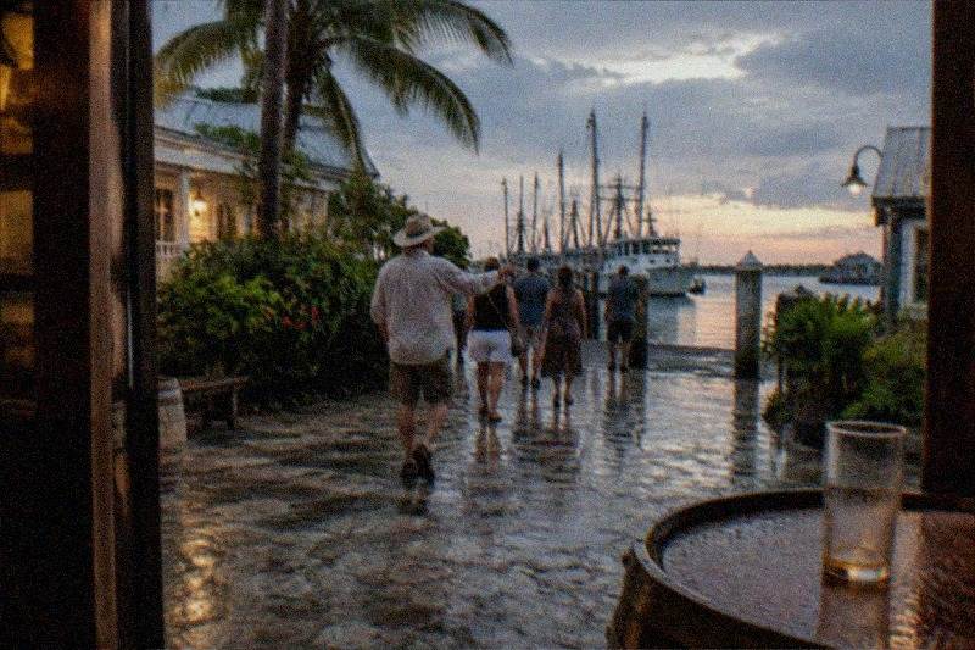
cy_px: 325
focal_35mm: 35
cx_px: 488
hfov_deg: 54.4
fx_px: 948
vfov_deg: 37.8
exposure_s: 1/160
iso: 6400
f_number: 3.5
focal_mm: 35
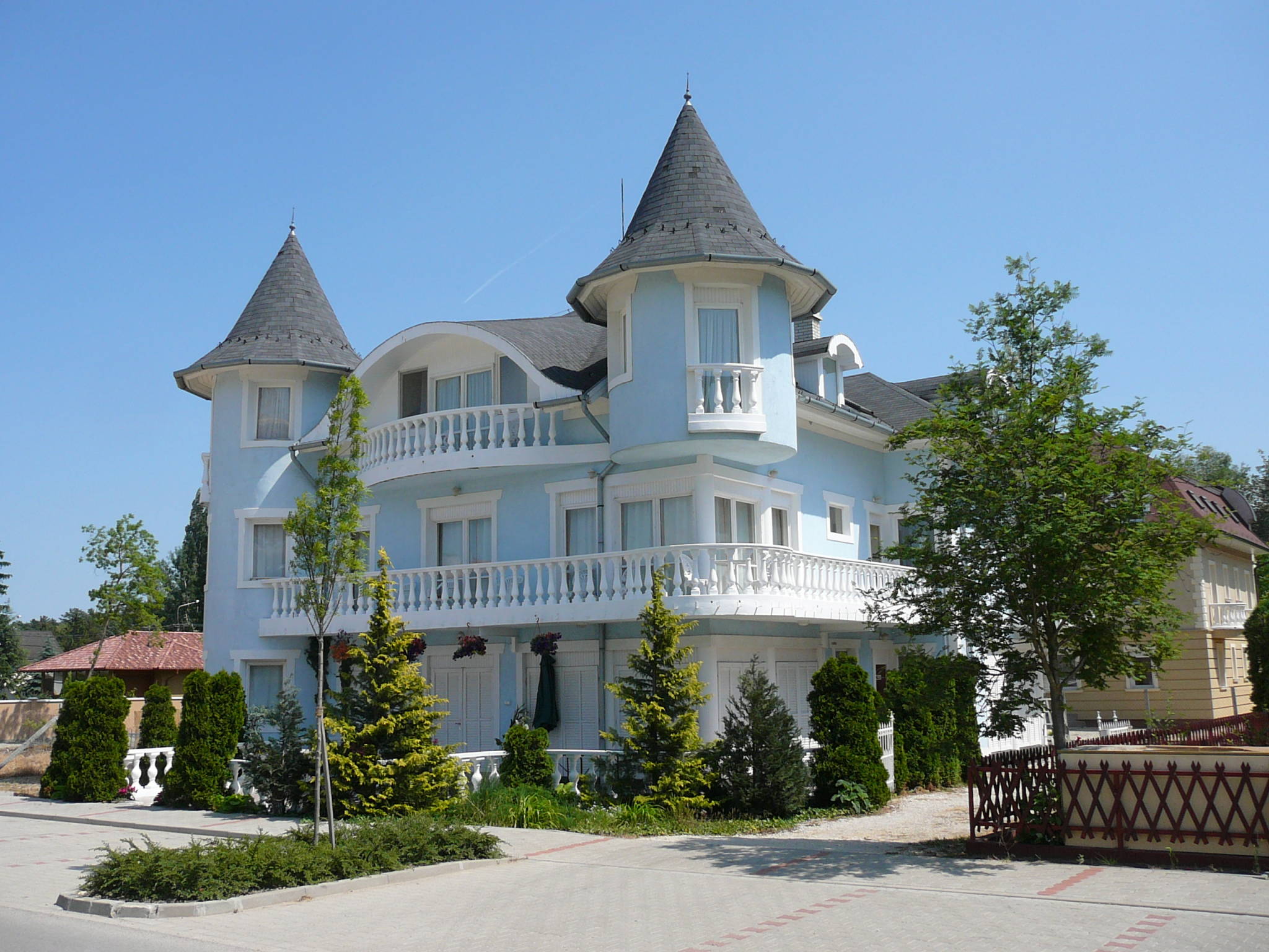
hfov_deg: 52.6
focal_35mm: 35
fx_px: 1283
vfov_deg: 40.7
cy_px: 476
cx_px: 634
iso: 80
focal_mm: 5.2
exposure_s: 1/500
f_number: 5
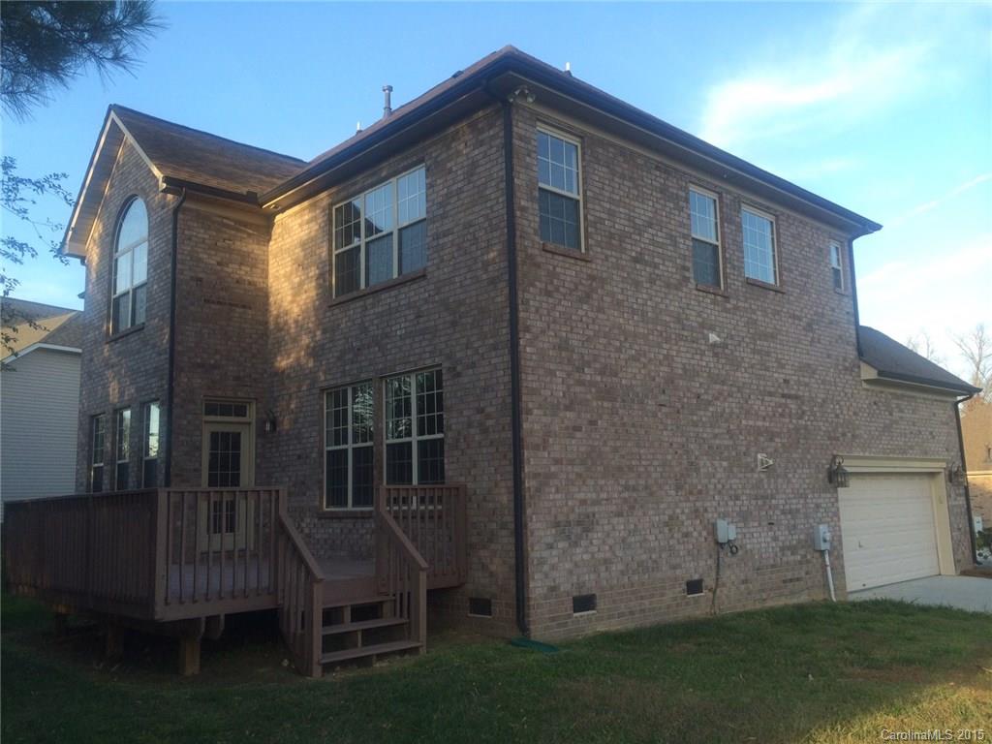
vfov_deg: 46.8
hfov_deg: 60.0
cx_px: 496
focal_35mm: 30
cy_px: 372
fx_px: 860
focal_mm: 4.12
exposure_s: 1/387
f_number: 2.2
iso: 32
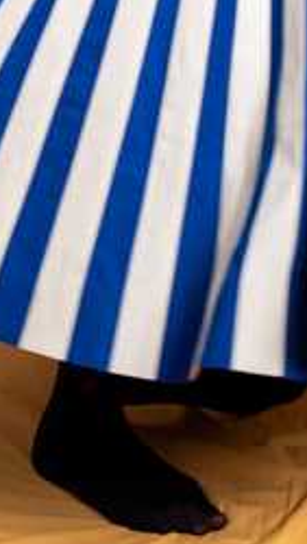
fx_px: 1112
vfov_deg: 26.2
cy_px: 8
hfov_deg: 15.6
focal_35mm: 77
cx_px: 235
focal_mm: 35
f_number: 3.2
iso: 1250
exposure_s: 1/200
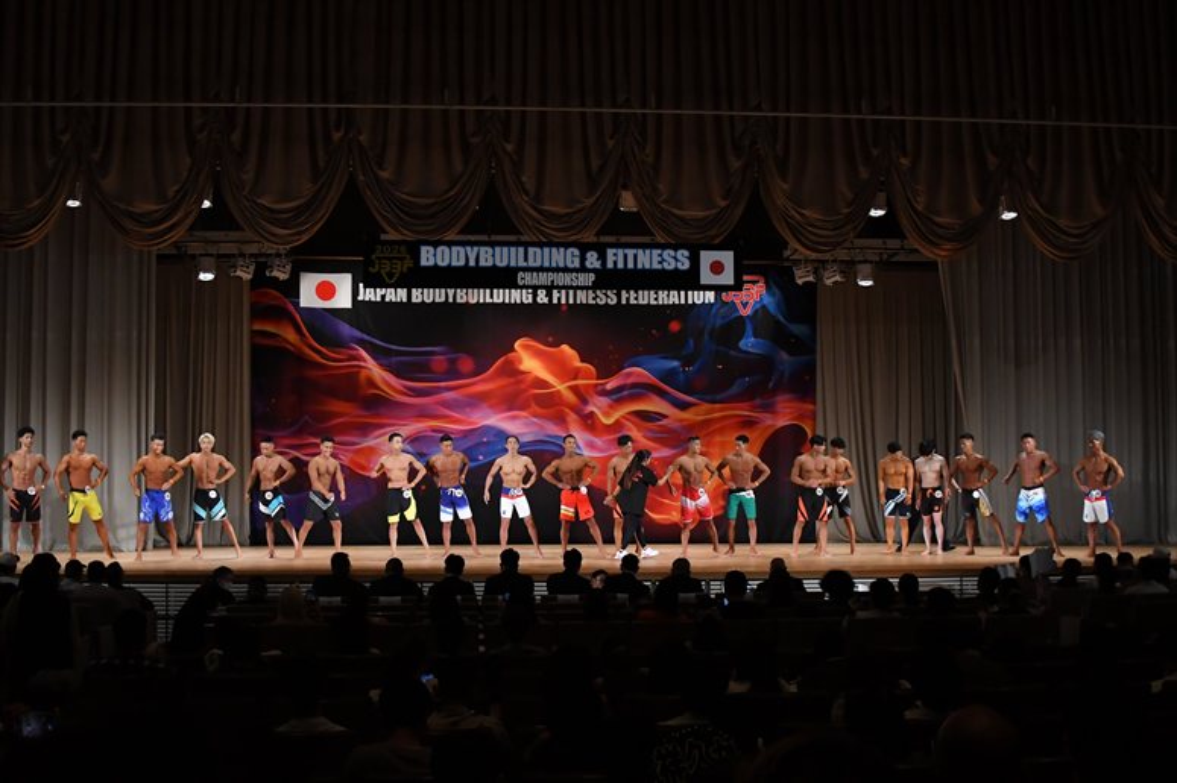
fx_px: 1373
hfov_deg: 46.4
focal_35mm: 42
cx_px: 588
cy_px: 392
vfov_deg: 31.9
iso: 3200
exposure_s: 1/400
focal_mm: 28
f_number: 5.6
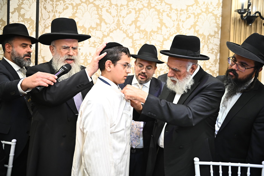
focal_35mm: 32
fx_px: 235
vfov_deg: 41.1
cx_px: 132
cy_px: 88
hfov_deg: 58.7
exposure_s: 1/160
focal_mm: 32
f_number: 2.8
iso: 2500
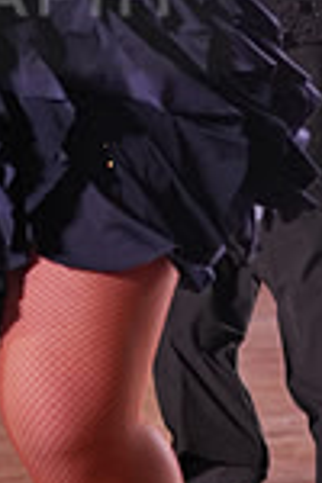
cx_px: -208
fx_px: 3622
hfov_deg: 5.0
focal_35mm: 270
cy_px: -32
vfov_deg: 7.6
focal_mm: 70
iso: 1600
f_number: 4
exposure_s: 1/500
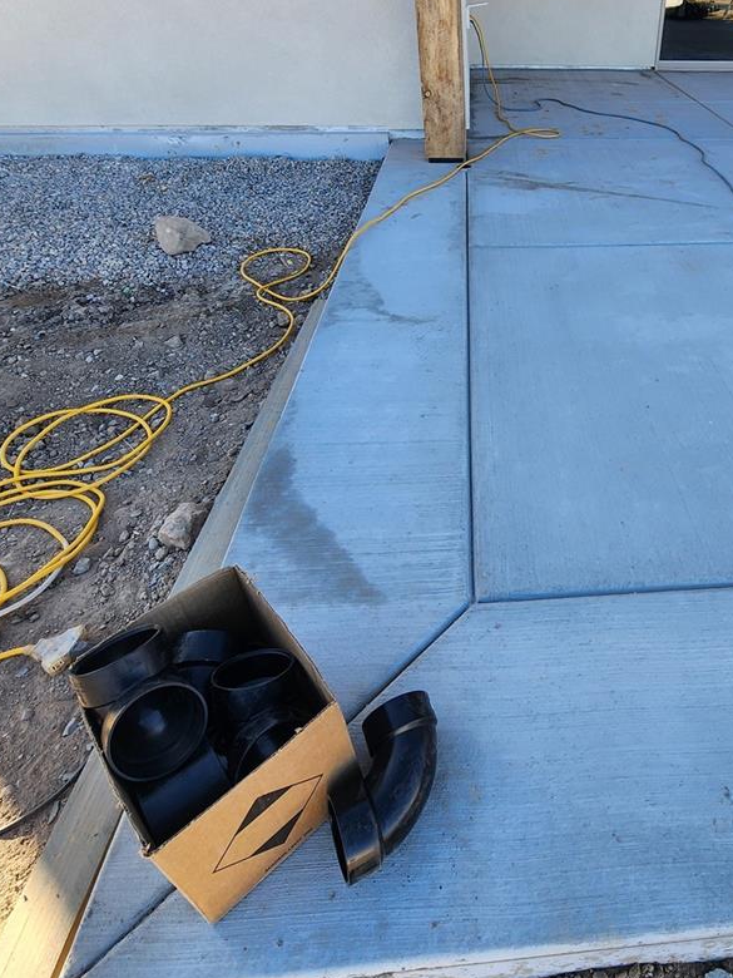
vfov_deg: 80.3
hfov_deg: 62.9
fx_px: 565
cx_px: 531
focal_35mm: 20
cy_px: 371
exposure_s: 1/318
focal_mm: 2.2
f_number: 2.2
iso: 50
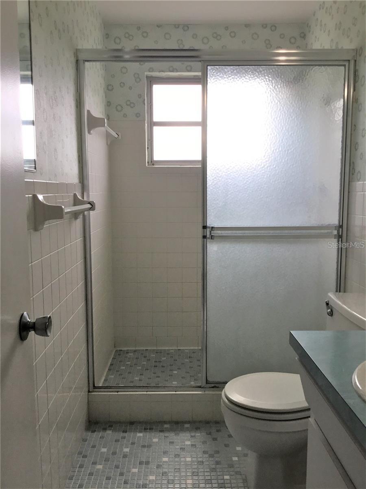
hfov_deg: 45.4
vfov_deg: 58.4
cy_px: 244
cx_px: 183
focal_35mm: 31
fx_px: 437
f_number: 2.4
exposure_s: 1/120
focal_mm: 3.3
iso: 32
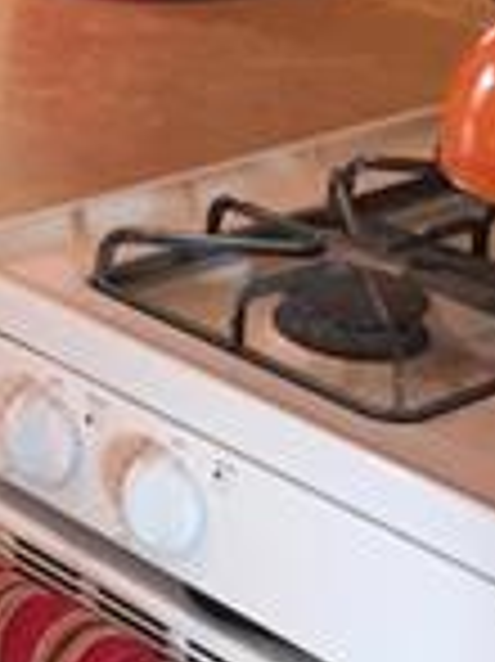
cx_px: -585
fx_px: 2406
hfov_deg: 10.5
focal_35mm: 126
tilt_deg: -10.9
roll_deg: +0.4
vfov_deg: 14.8
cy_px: -270
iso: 125
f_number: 2.2
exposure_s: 1/30
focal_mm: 4.15
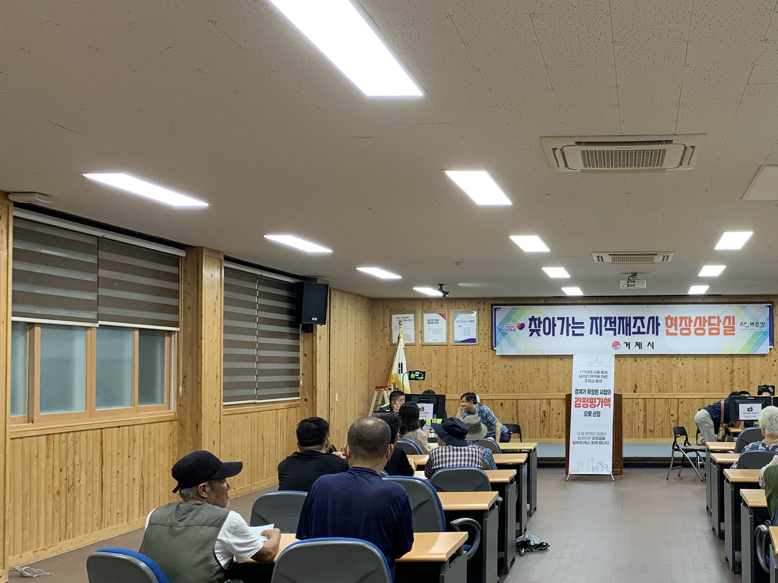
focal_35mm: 42
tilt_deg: +0.0
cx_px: 612
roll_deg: +0.3
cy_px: 349
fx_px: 944
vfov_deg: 34.2
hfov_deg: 42.9
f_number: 1.8
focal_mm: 4.25
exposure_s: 1/60
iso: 64
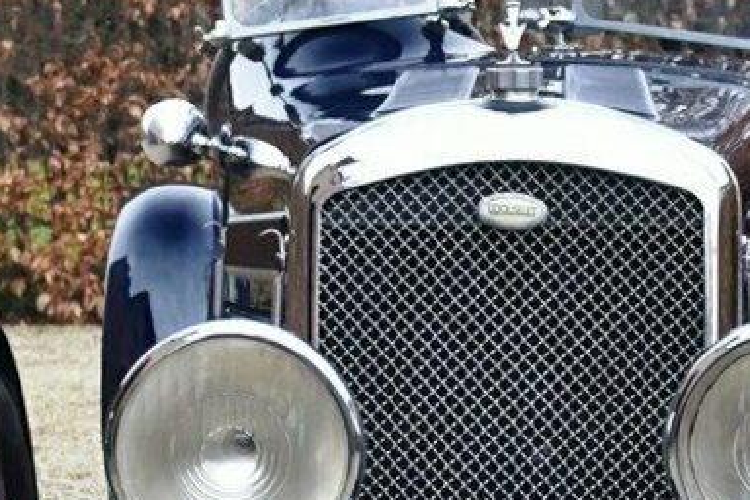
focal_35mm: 127
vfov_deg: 10.7
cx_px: 488
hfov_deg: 16.2
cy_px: 494
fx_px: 2637
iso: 800
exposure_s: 1/160
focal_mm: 27
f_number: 4
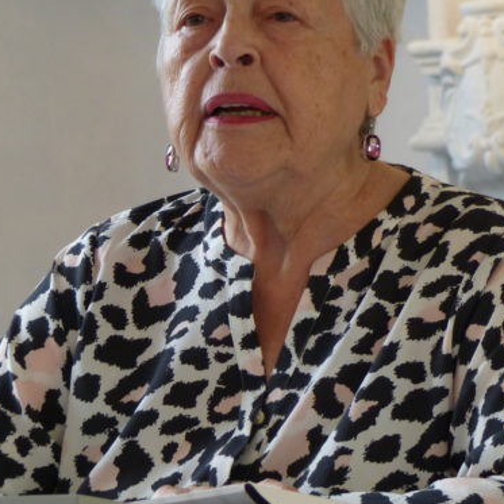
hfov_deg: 5.4
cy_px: 204
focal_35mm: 324
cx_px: 154
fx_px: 5337
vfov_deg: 5.4
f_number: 2.8
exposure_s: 1/80
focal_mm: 32
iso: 320
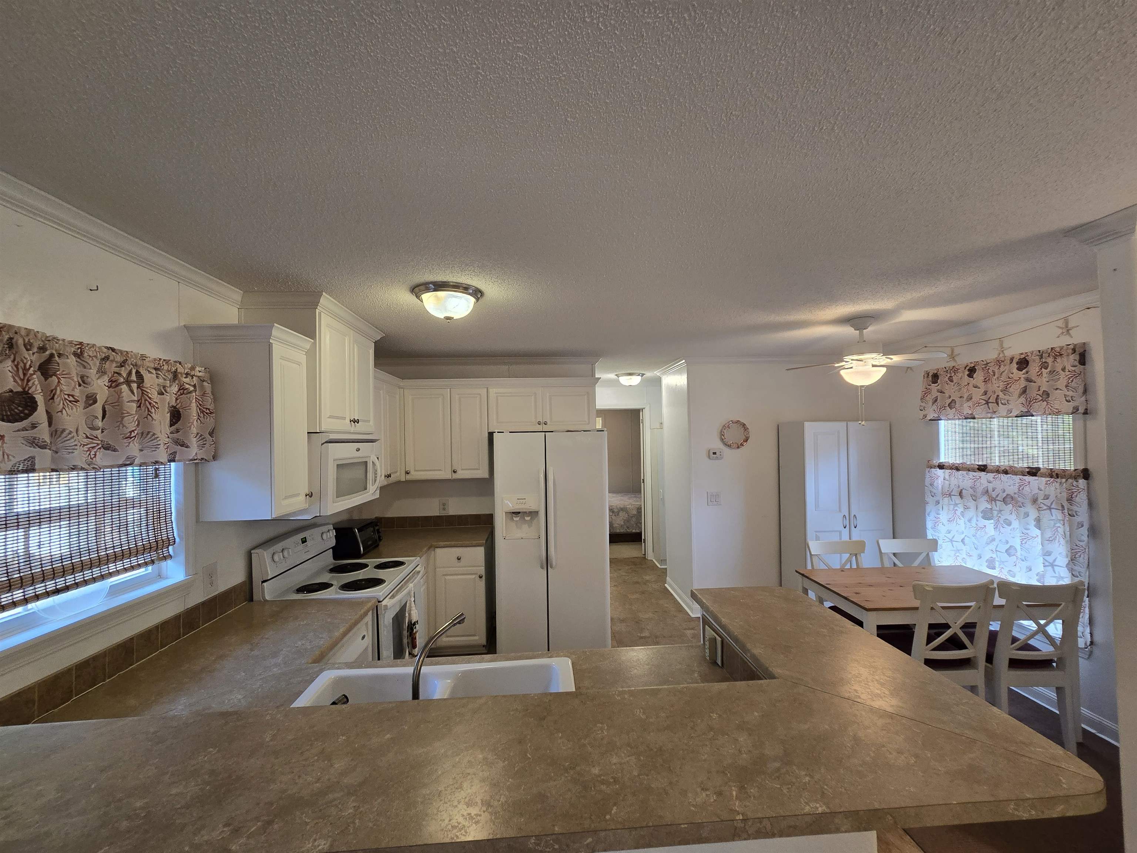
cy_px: 426
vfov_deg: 89.9
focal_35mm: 13
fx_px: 427
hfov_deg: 106.2
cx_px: 568
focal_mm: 2.2
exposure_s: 1/60
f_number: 2.2
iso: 160
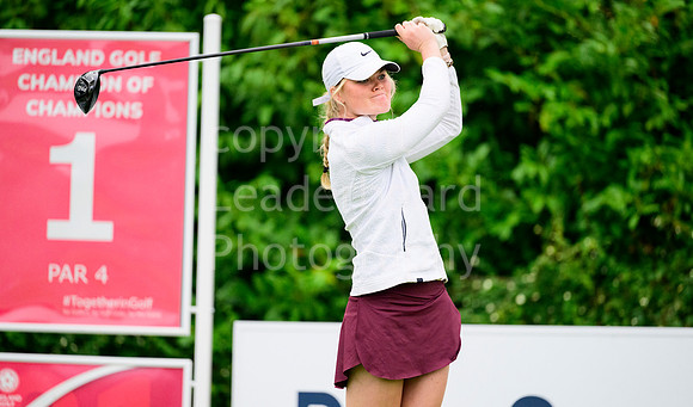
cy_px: 214
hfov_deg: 9.8
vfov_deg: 5.8
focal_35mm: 217
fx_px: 4029
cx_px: 351
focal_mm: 200
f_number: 2.8
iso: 3200
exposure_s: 1/2500
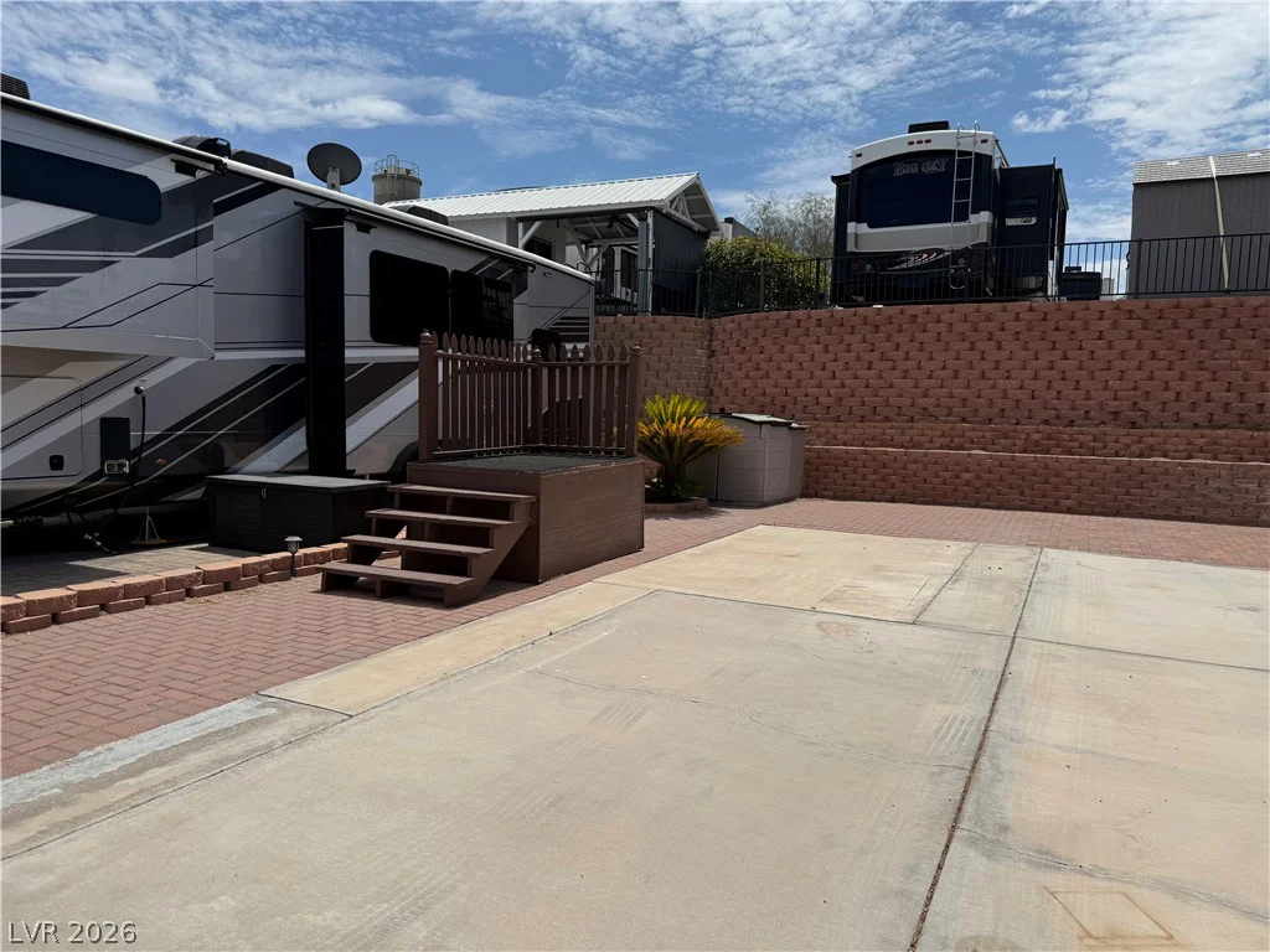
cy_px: 476
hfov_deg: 71.6
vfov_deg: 56.8
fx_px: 881
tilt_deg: -4.1
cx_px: 635
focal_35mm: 24
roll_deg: -2.1
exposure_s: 1/10309
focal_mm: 6.76
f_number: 1.78
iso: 80
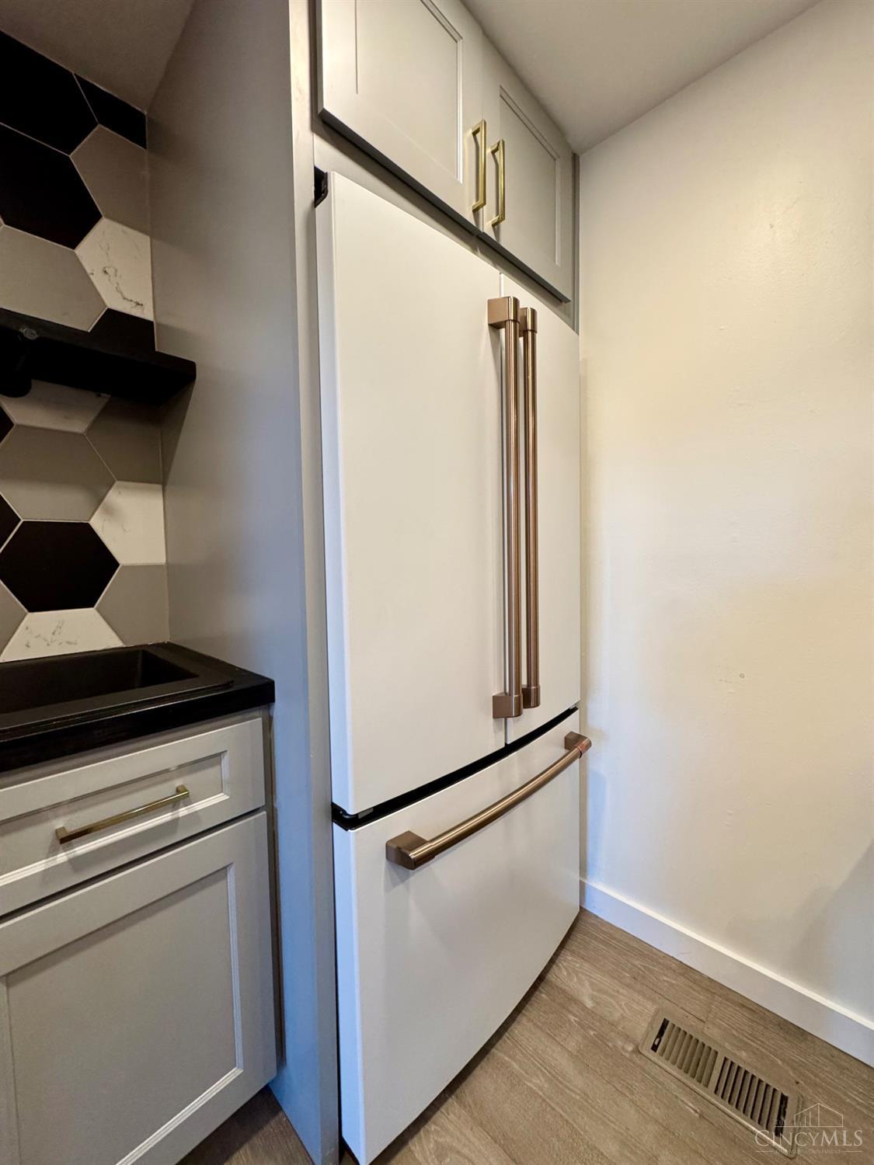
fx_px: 471
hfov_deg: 85.7
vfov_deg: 102.1
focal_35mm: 14
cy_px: 582
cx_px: 437
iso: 250
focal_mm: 2.22
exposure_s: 1/120
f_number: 2.2
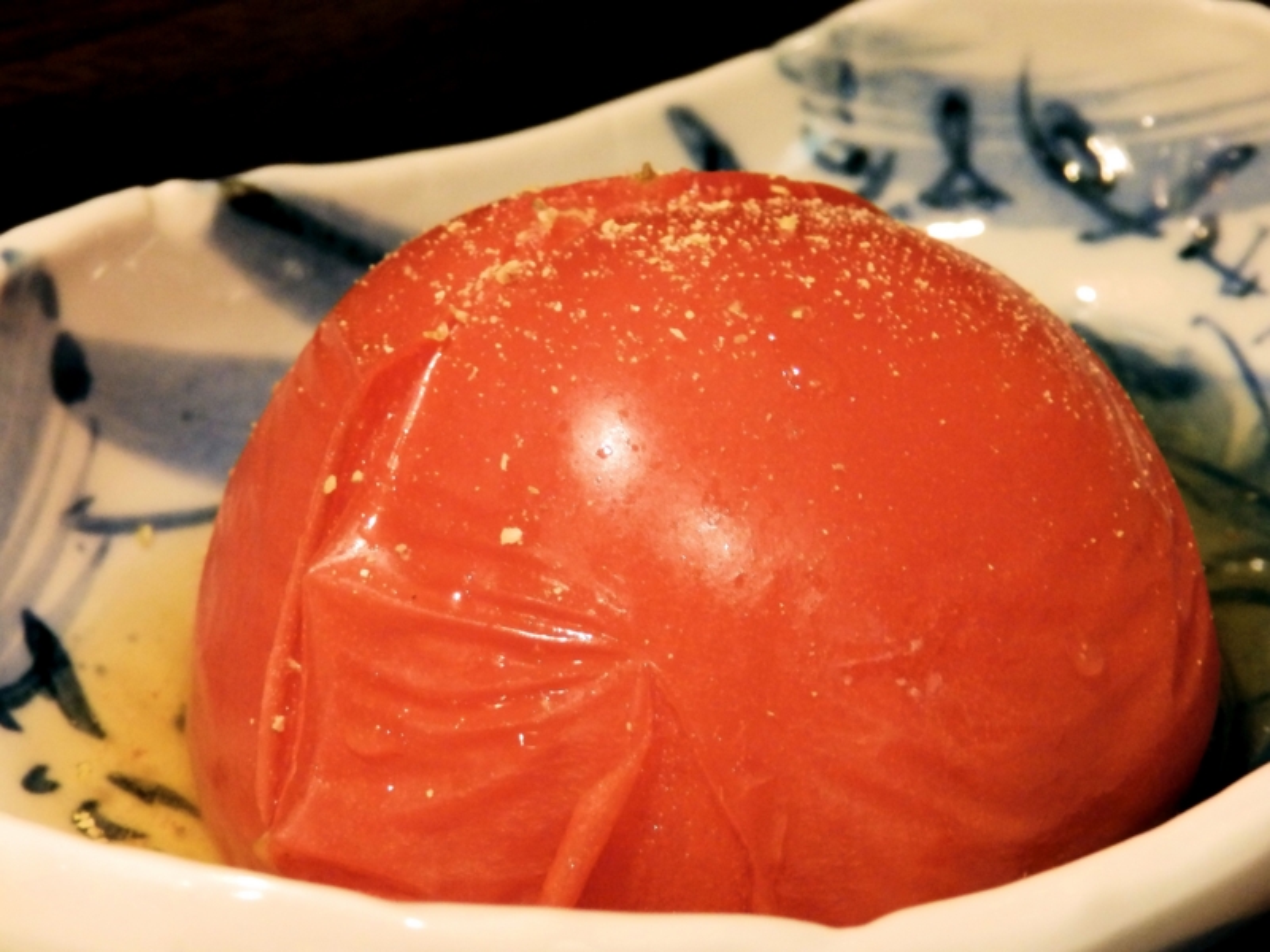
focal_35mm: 68
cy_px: 476
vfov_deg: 21.6
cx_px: 635
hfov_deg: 28.6
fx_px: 2495
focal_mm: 12.2
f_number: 4.7
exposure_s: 1/6
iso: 800
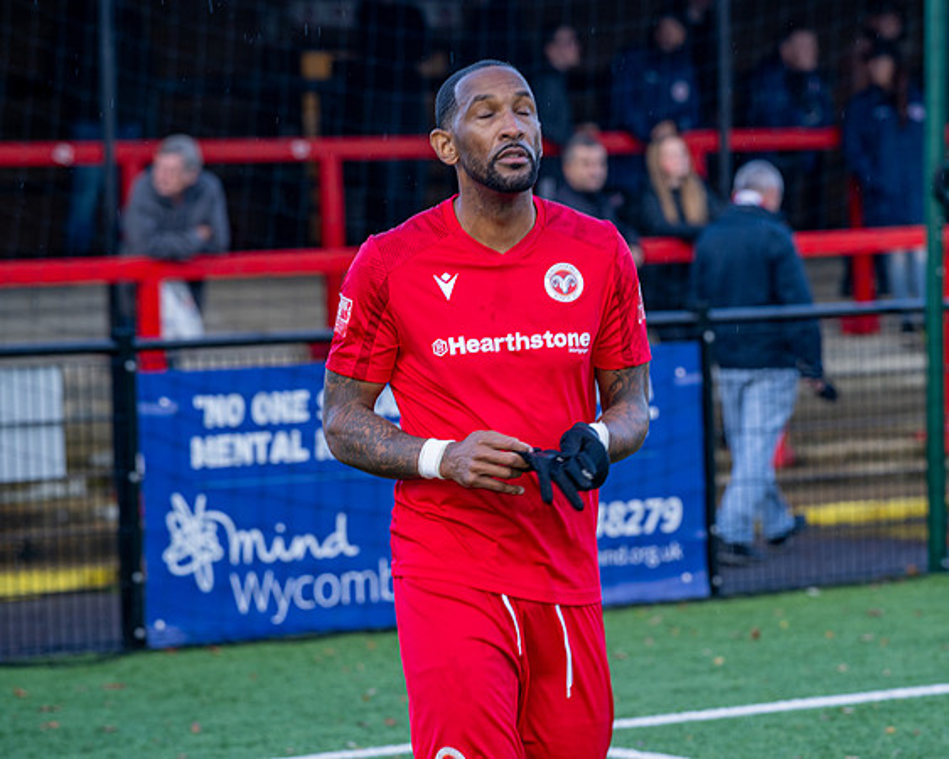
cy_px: 397
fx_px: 4460
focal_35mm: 159
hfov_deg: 12.1
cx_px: 569
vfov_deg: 9.7
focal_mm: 135
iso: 160
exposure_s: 1/200
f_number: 4
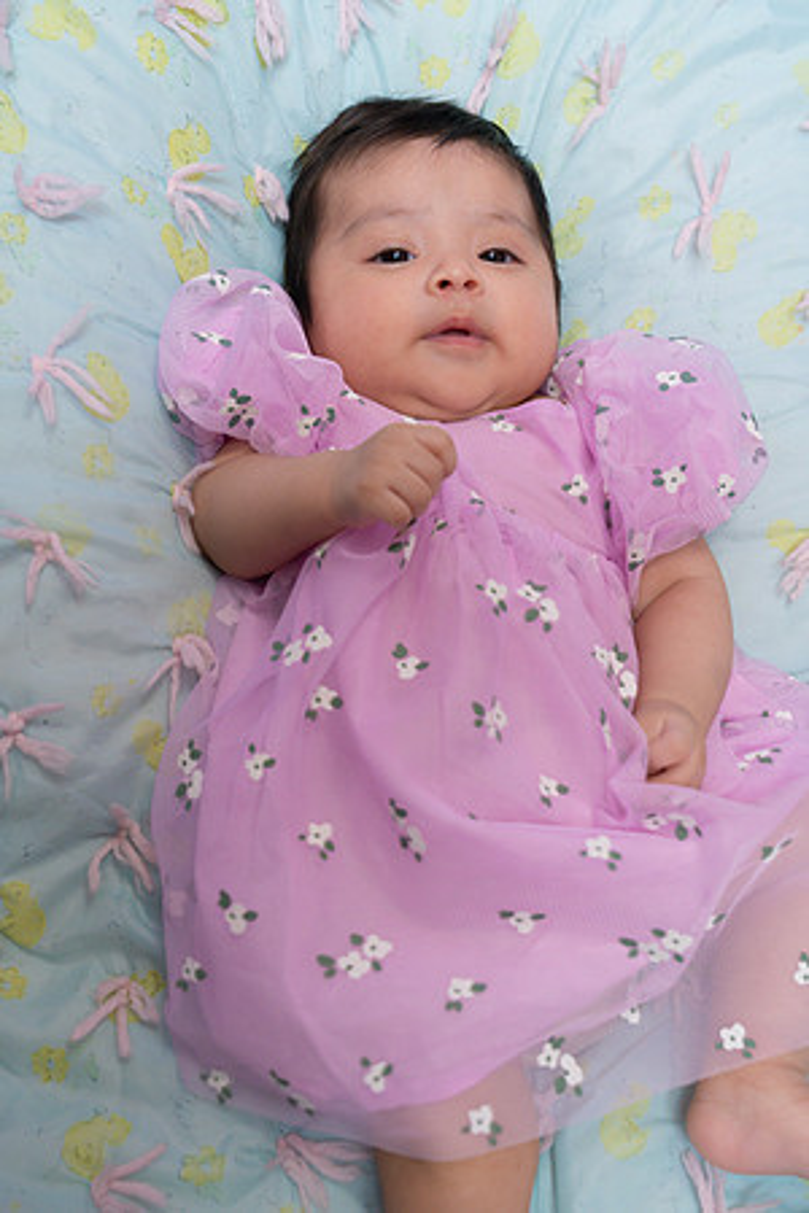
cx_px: 404
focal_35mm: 42
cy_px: 606
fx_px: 1416
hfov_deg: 31.9
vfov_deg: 46.4
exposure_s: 1/60
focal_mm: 42
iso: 640
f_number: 5.6
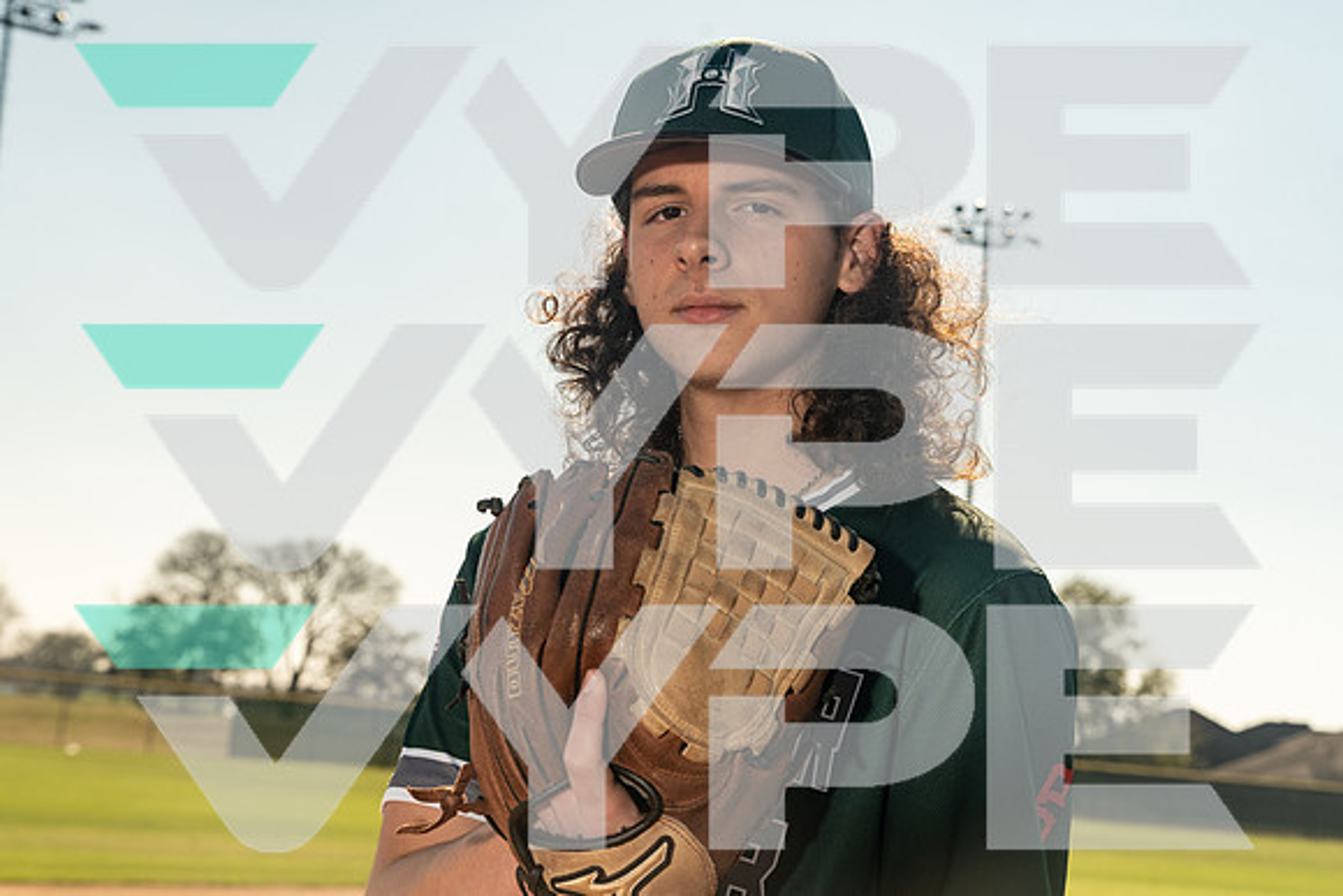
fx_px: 2127
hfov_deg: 35.0
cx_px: 672
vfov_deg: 23.8
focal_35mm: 57
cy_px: 448
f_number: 7.1
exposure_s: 1/200
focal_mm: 57
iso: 500
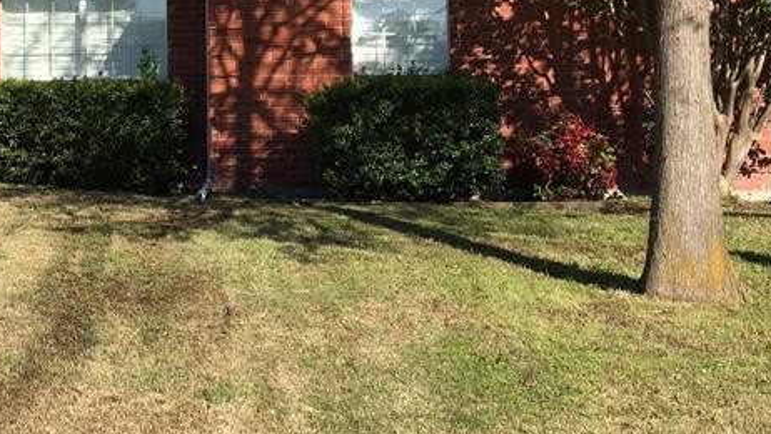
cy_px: 48
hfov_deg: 28.3
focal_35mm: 70
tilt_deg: +1.9
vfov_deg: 17.0
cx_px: 2
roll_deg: +0.7
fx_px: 1431
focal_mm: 4.15
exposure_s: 1/1479
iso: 25
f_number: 2.2
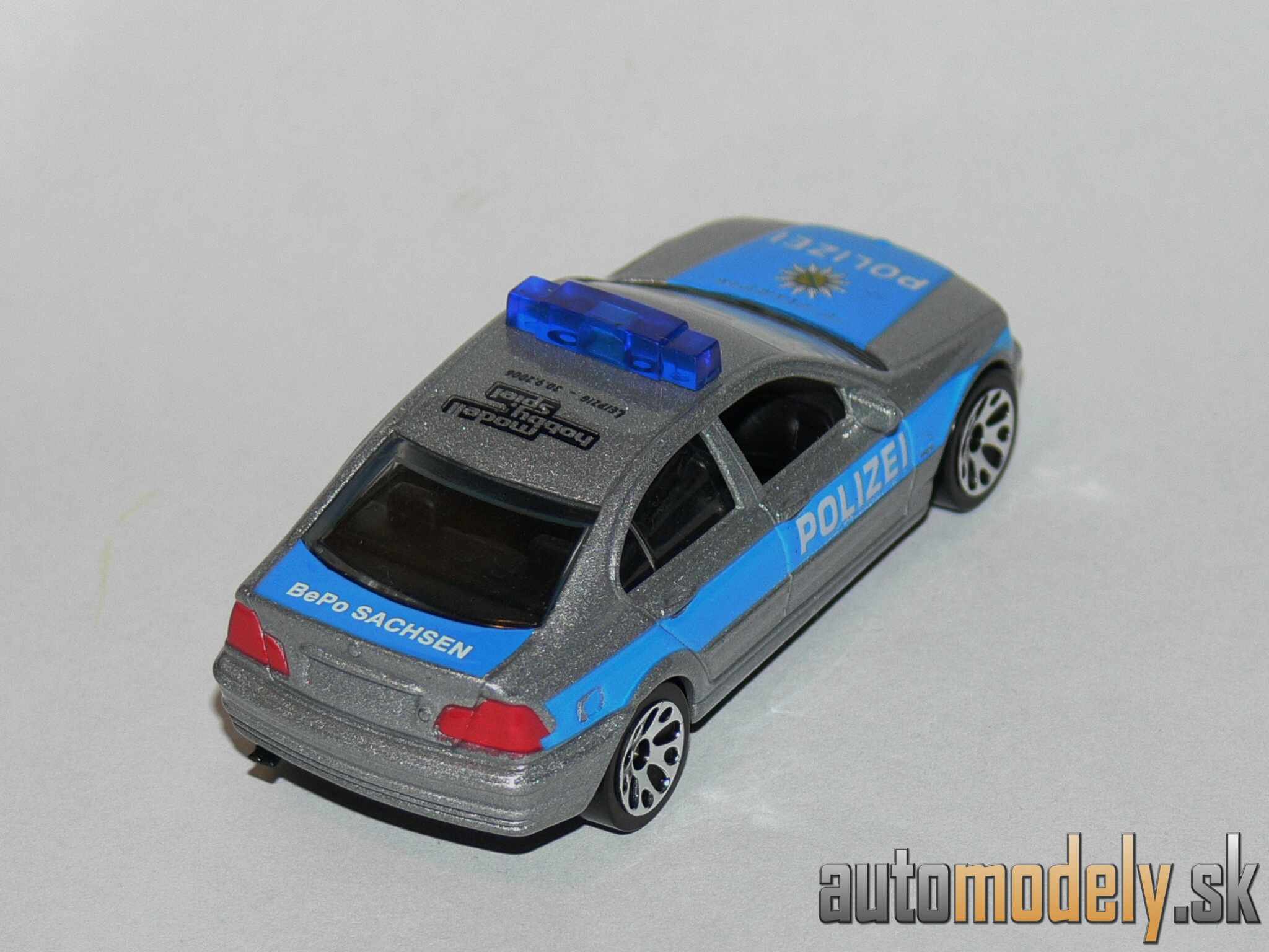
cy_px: 476
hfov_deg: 10.6
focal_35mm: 186
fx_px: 6819
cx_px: 634
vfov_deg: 8.0
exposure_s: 1/30
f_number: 3.6
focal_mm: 24.8
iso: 100
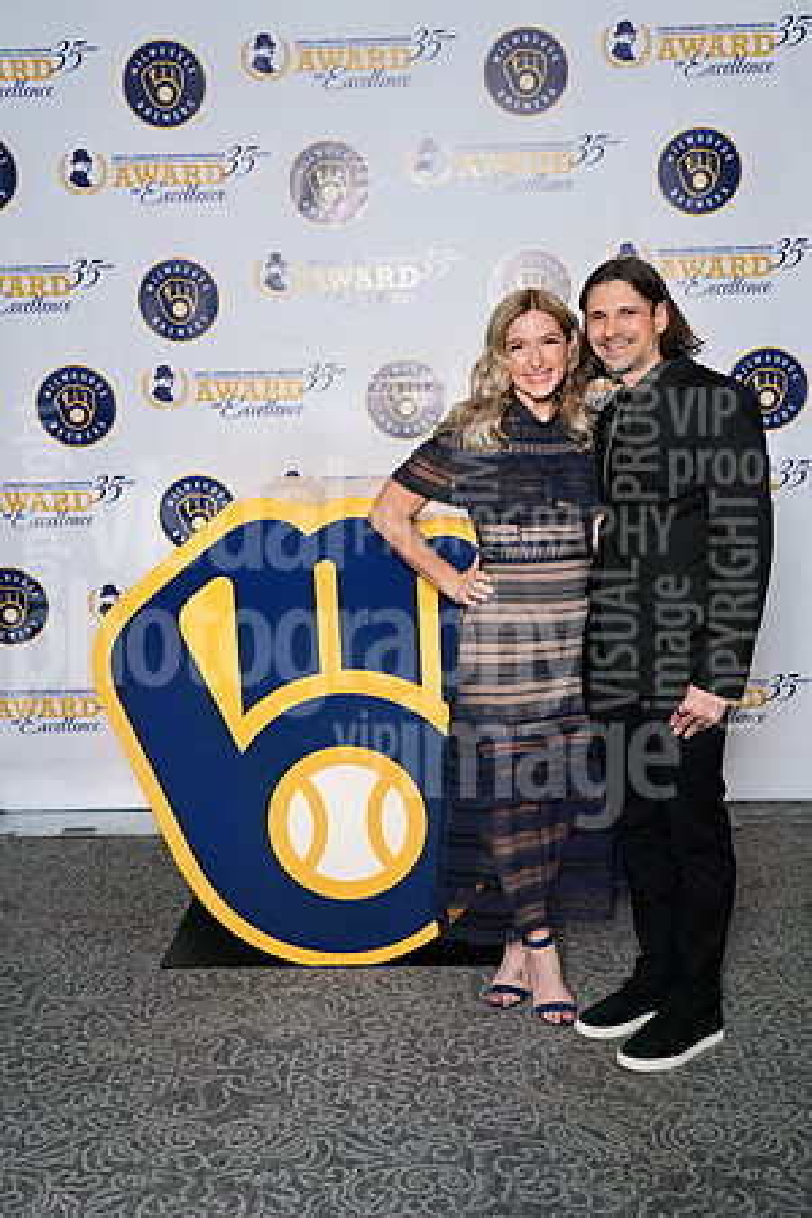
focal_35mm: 38
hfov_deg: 35.1
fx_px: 1286
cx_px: 406
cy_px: 609
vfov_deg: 50.7
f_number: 8
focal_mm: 38
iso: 400
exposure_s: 1/125
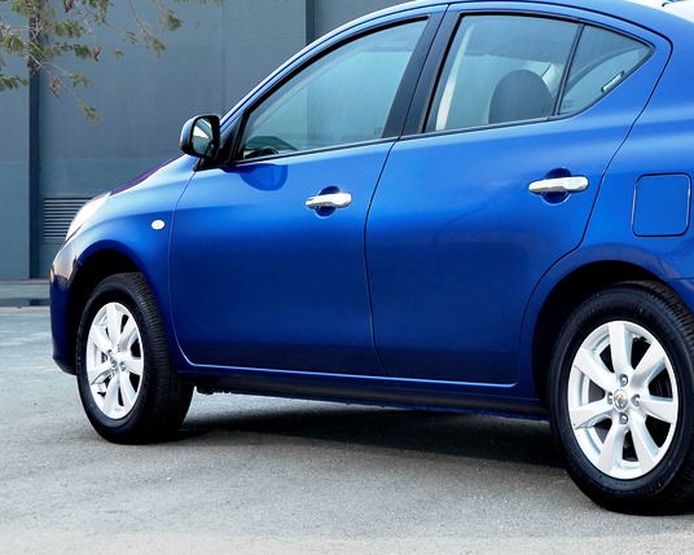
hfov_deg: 20.0
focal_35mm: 94
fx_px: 1929
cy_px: 120
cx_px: 633
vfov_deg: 16.3
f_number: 8
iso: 100
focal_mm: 35
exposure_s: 1/4
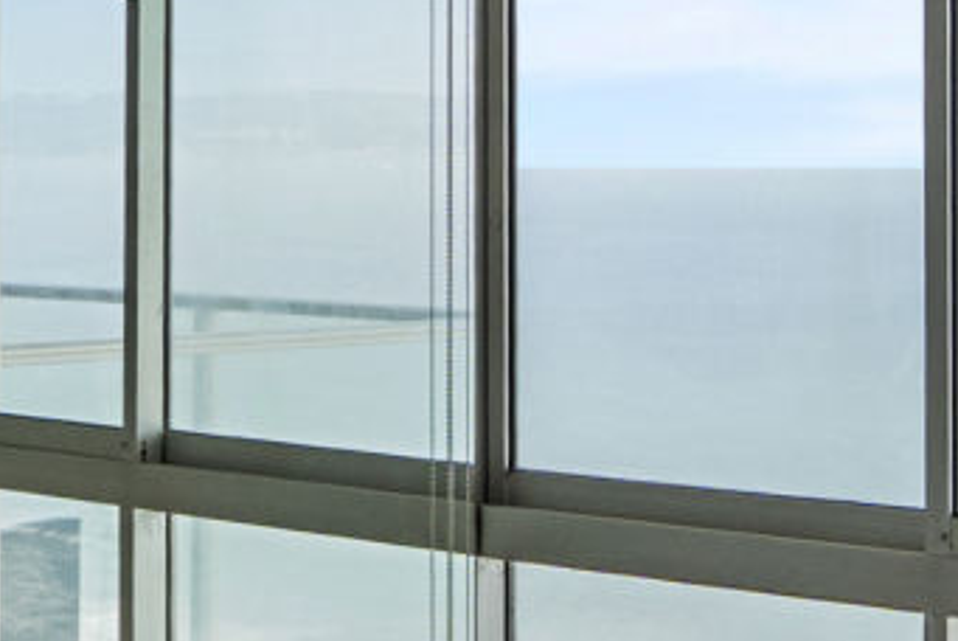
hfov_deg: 16.3
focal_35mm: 120
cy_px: -63
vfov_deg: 11.3
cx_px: 1163
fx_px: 3196
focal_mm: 16
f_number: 9
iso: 640
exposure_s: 1/30
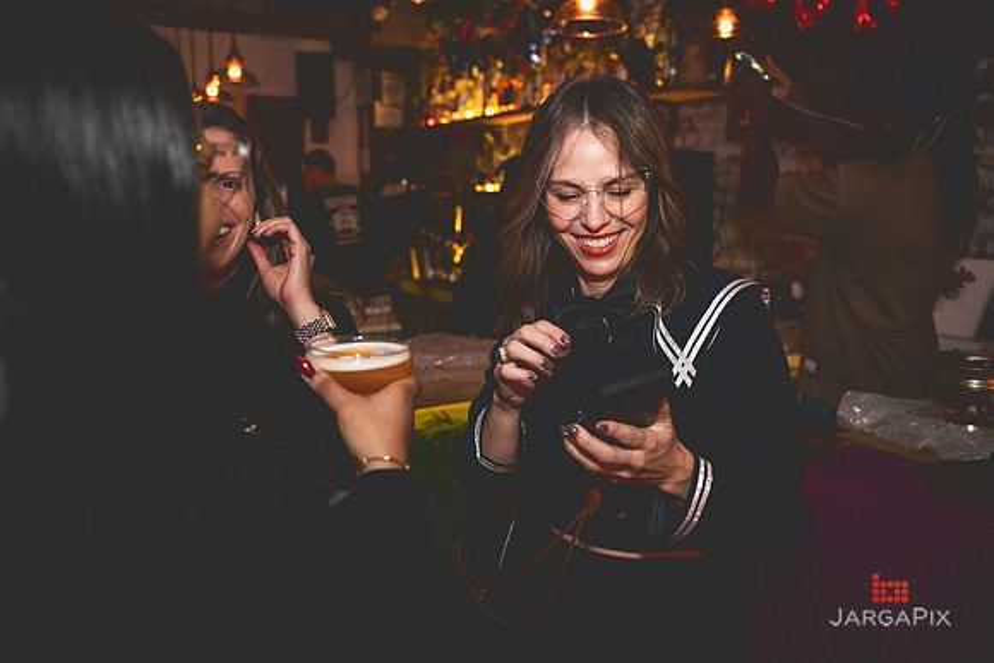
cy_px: 332
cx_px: 497
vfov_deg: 44.7
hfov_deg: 63.3
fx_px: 806
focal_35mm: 29
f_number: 3.2
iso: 3200
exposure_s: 1/100
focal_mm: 29
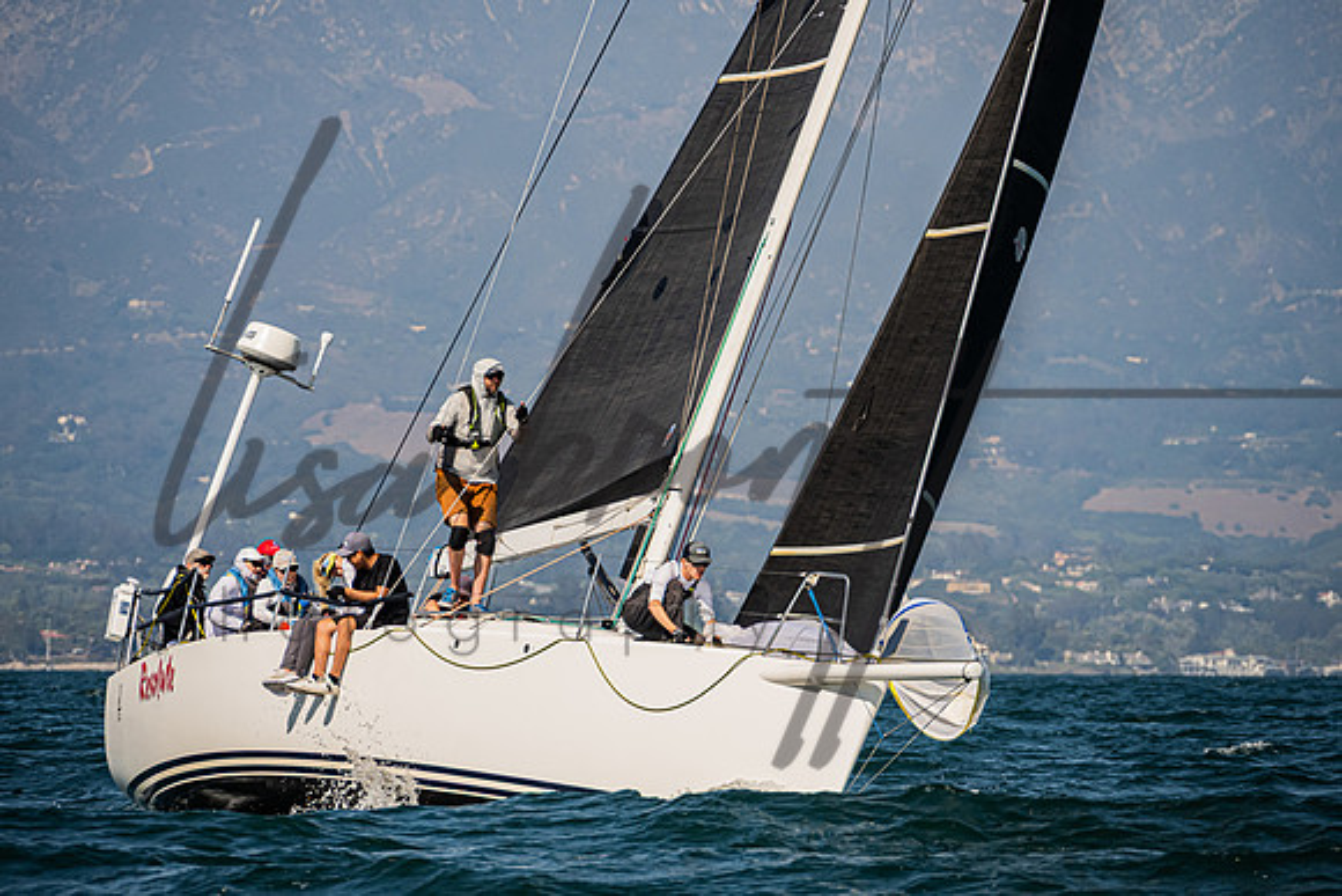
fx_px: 13184
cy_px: 411
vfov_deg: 3.9
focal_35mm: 354
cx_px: 661
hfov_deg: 5.8
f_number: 8
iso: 500
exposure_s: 1/2000
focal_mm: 300
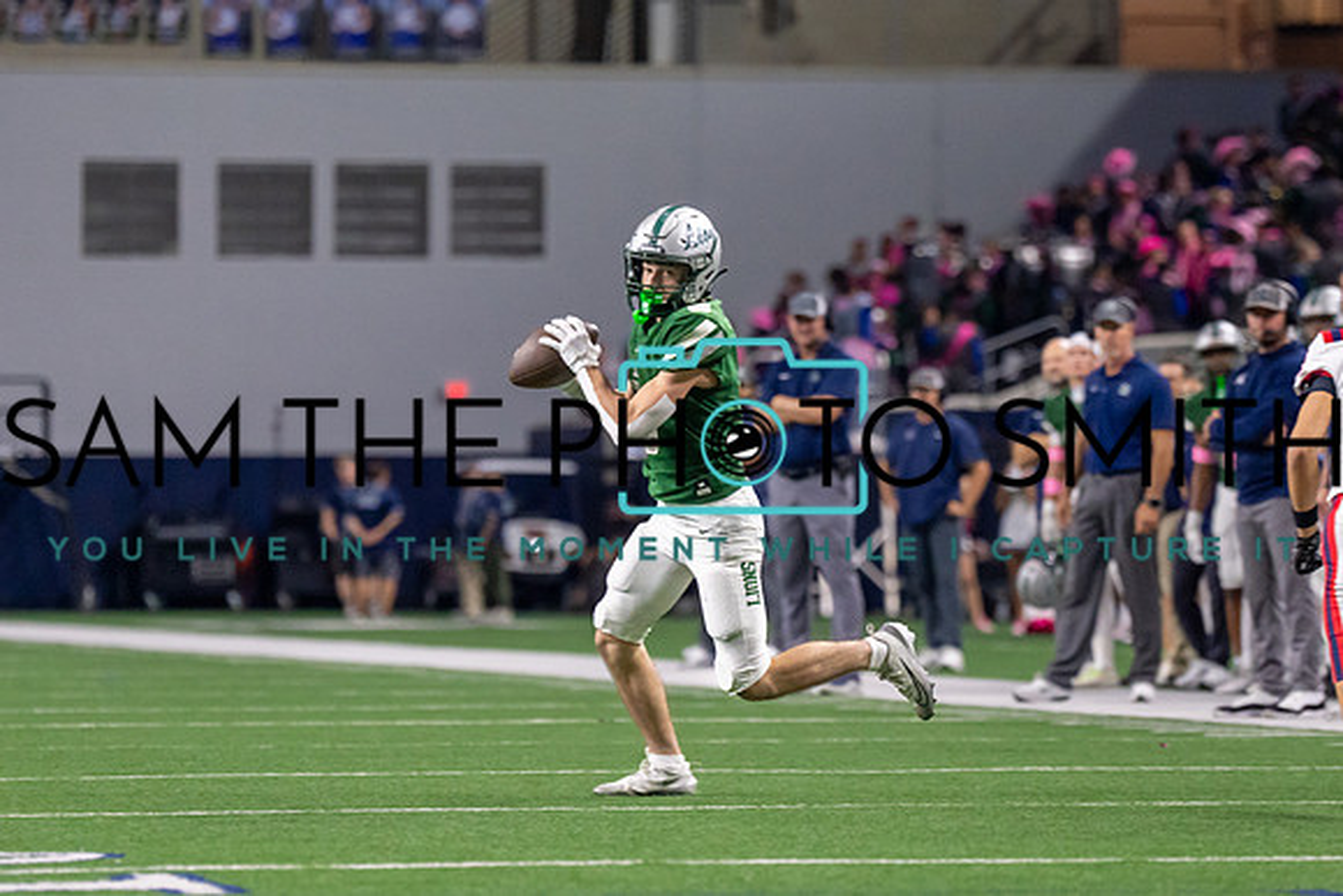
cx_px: 799
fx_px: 9920
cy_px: 495
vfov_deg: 5.2
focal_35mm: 266
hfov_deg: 7.7
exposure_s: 1/1000
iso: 2500
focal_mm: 149
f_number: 2.8
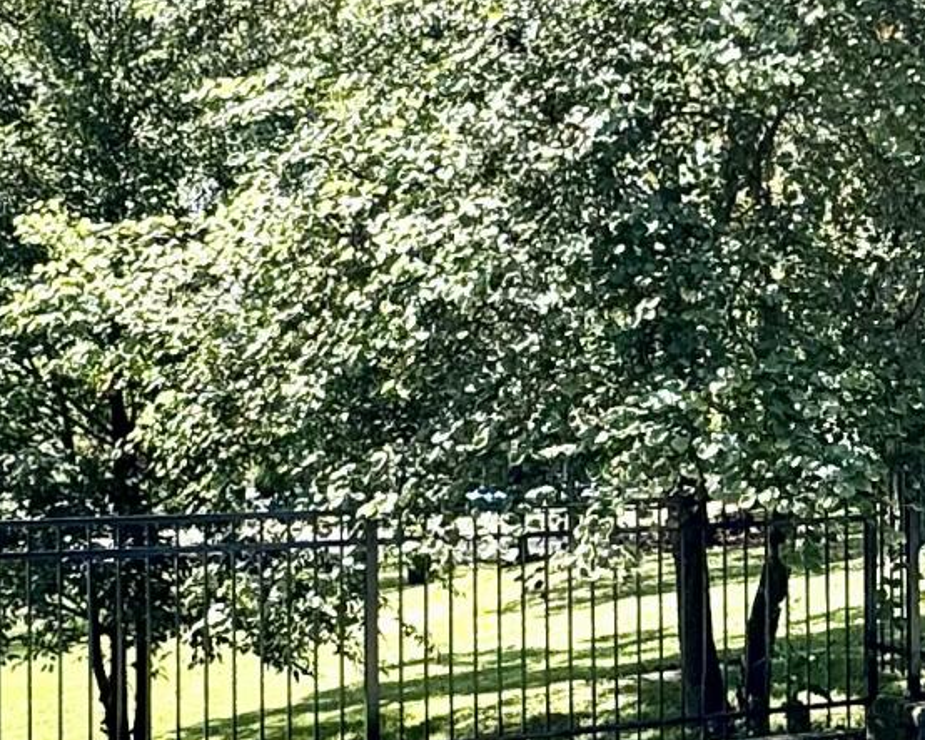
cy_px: 374
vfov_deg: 20.7
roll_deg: -0.3
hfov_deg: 24.0
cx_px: 1022
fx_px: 2025
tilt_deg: +1.1
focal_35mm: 74
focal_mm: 2.22
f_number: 2.2
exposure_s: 1/1078
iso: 40
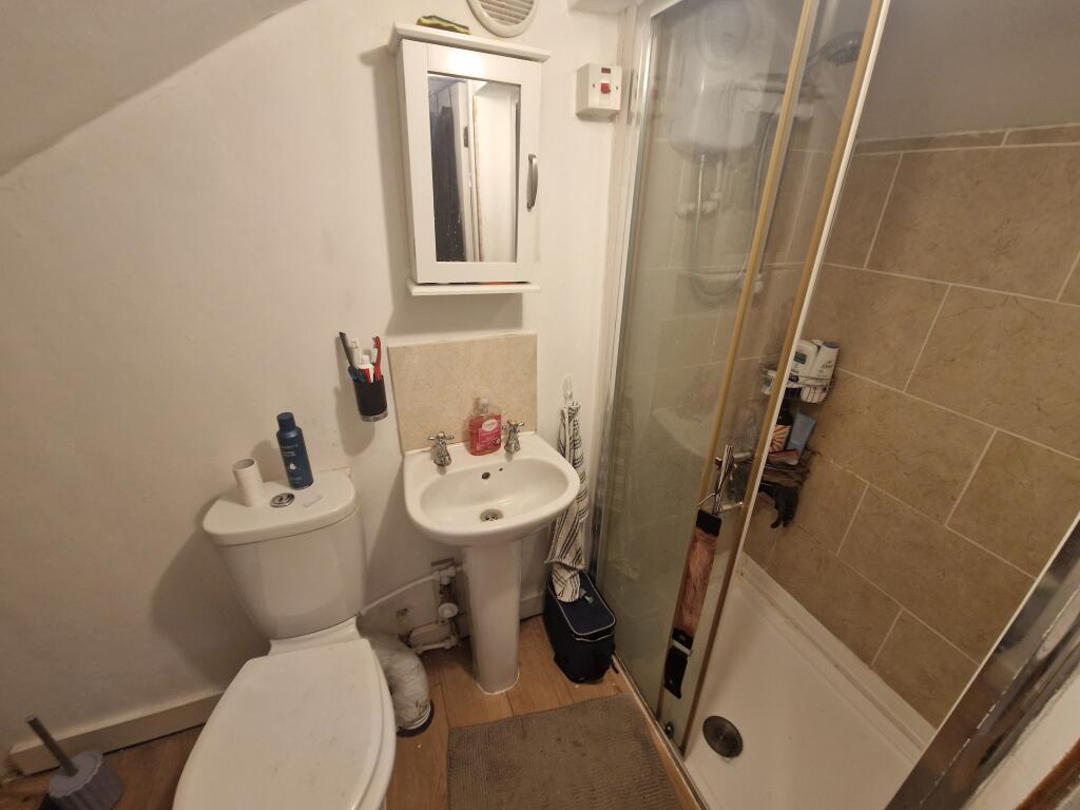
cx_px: 540
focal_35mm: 13
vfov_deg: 89.9
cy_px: 405
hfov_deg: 106.2
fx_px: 406
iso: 200
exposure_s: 1/50
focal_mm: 2.2
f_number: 2.2
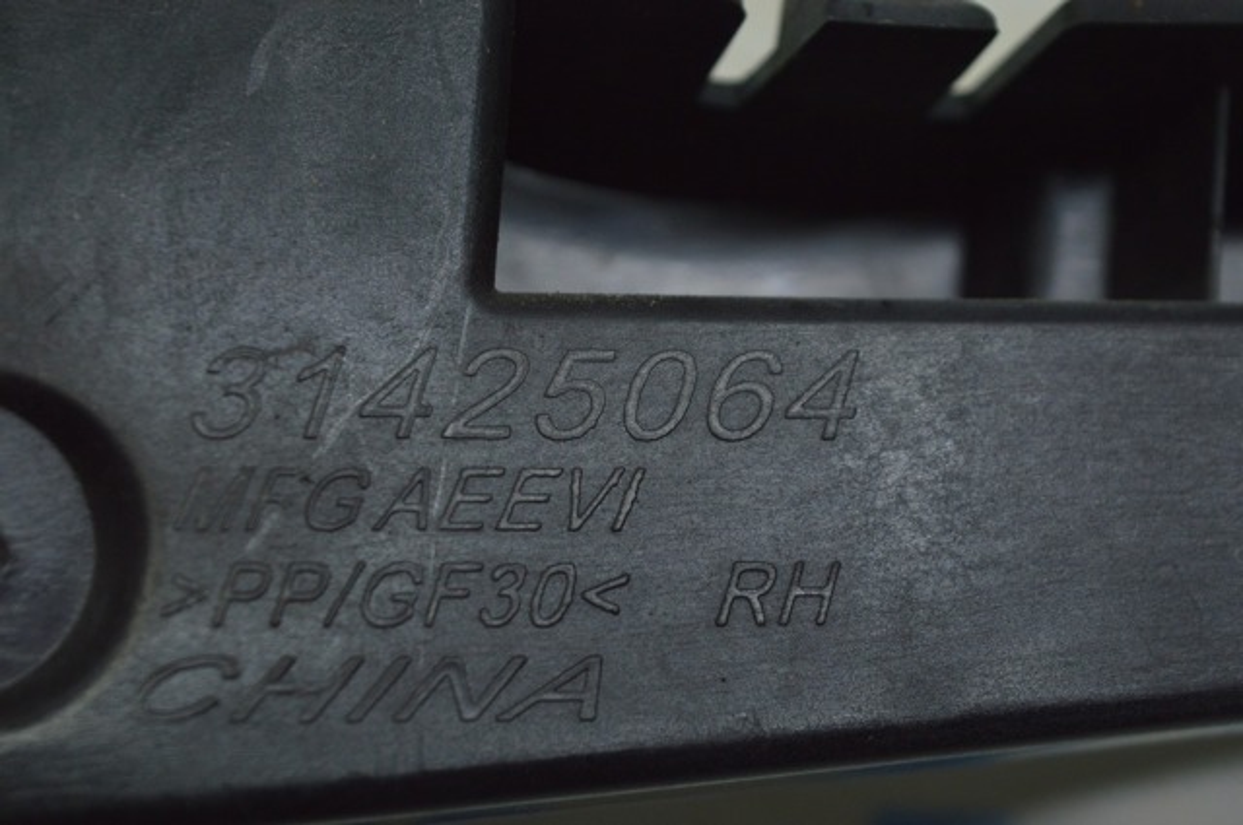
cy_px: 412
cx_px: 622
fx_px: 2845
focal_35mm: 82
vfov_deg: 16.5
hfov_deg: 24.6
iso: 400
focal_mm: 55
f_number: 5.6
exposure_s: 1/50
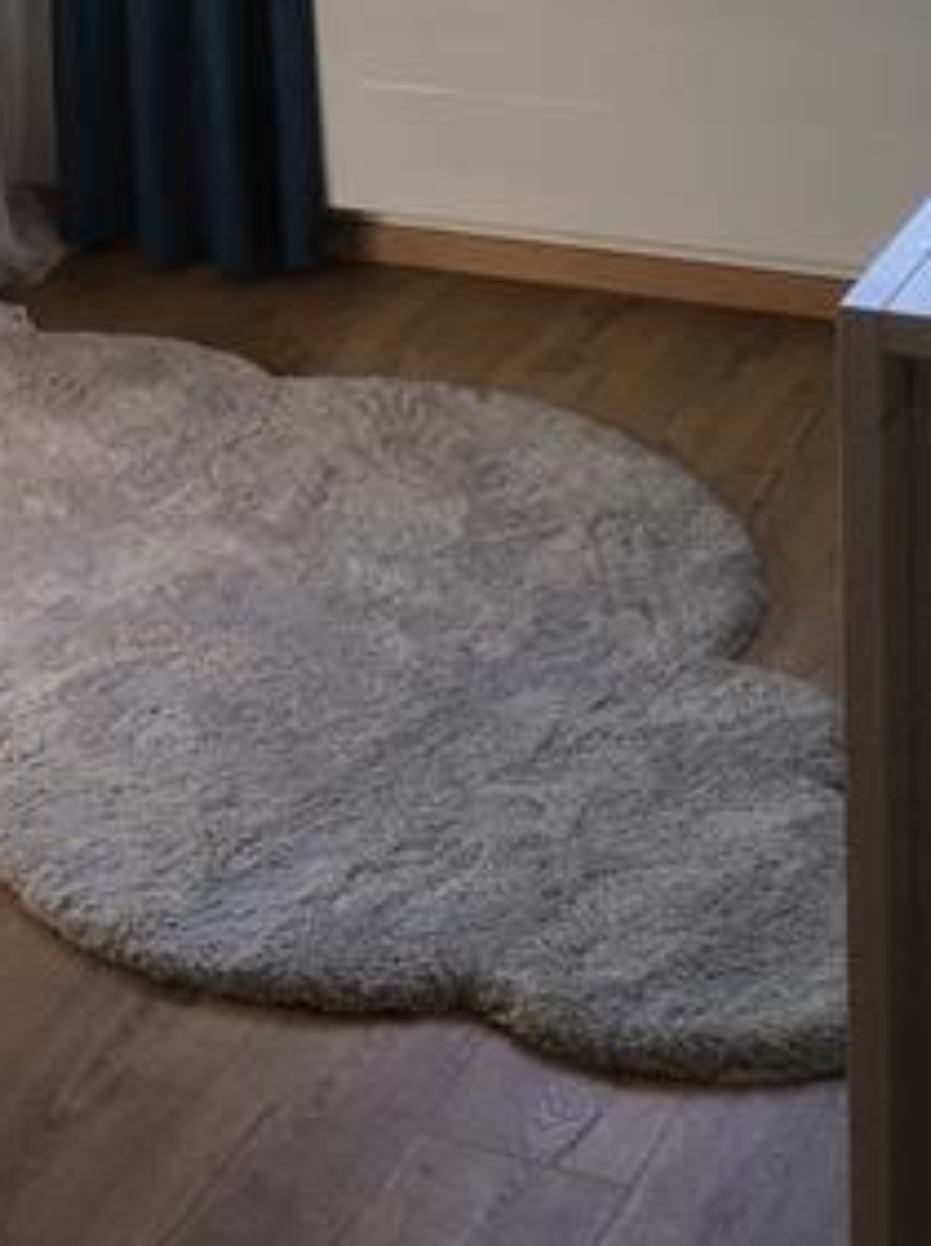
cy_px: -151
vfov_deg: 20.1
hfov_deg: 15.5
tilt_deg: -11.4
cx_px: -20
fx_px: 3343
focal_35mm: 93
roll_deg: +4.3
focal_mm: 4.15
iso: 32
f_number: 2.2
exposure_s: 1/100
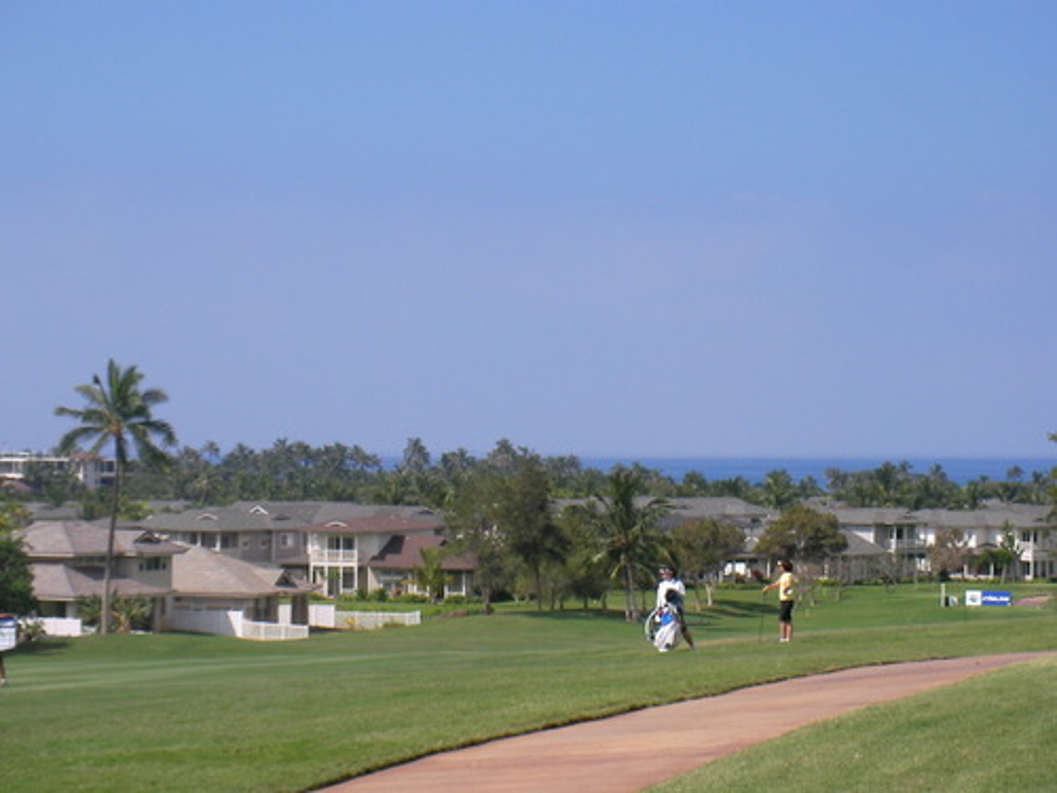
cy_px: 396
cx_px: 528
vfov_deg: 12.2
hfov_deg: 16.3
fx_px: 3695
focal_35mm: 121
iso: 50
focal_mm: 18.4
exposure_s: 1/537
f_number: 5.1
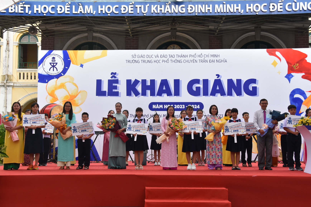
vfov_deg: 31.9
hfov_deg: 46.4
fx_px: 363
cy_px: 104
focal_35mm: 42
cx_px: 156
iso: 400
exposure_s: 1/250
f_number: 8
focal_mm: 28
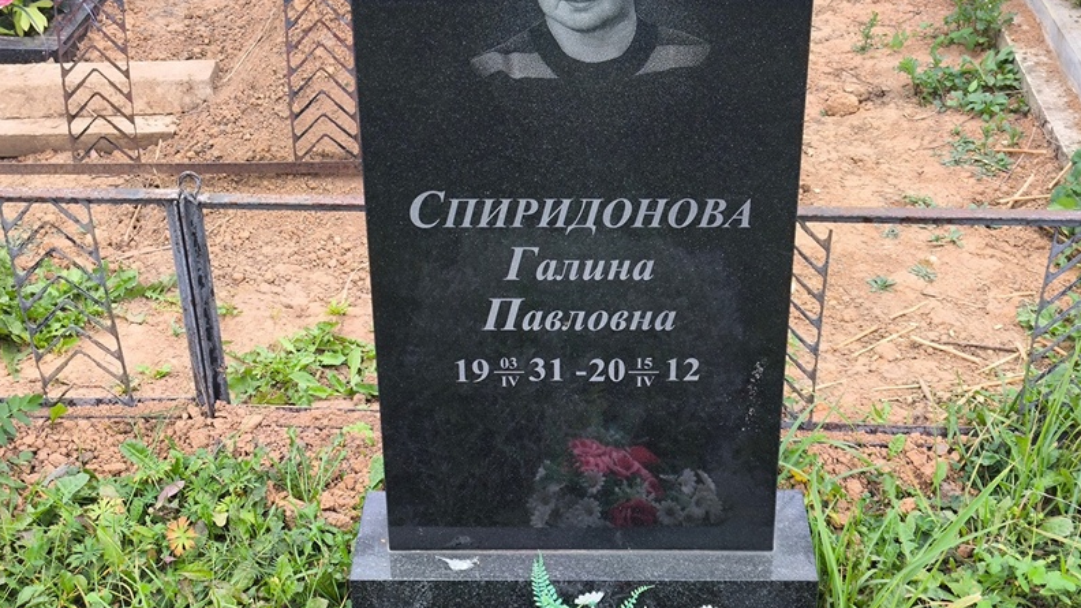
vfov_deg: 21.8
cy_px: 314
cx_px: 543
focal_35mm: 55
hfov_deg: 37.9
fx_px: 1576
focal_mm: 4.71
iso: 80
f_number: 1.7
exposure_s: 1/120
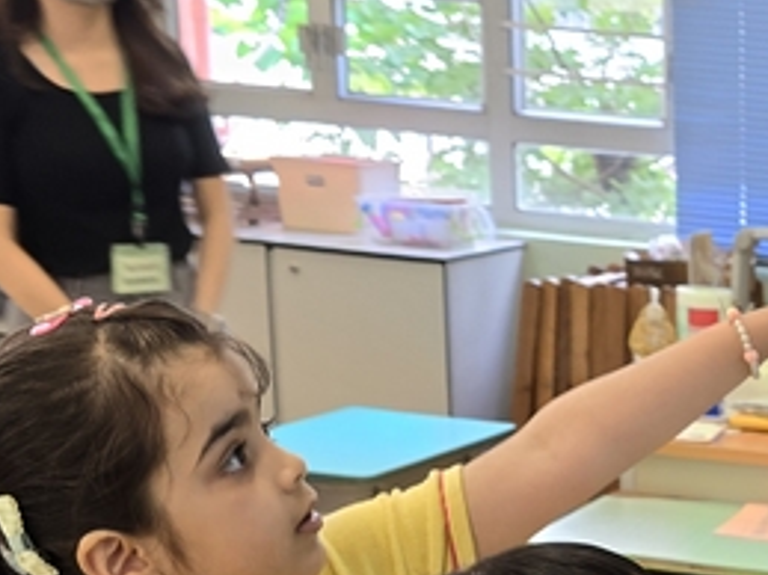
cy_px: 637
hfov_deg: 23.7
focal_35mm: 71
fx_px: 1574
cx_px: 1032
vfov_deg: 19.8
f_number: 1.7
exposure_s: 1/60
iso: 64
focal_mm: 6.3
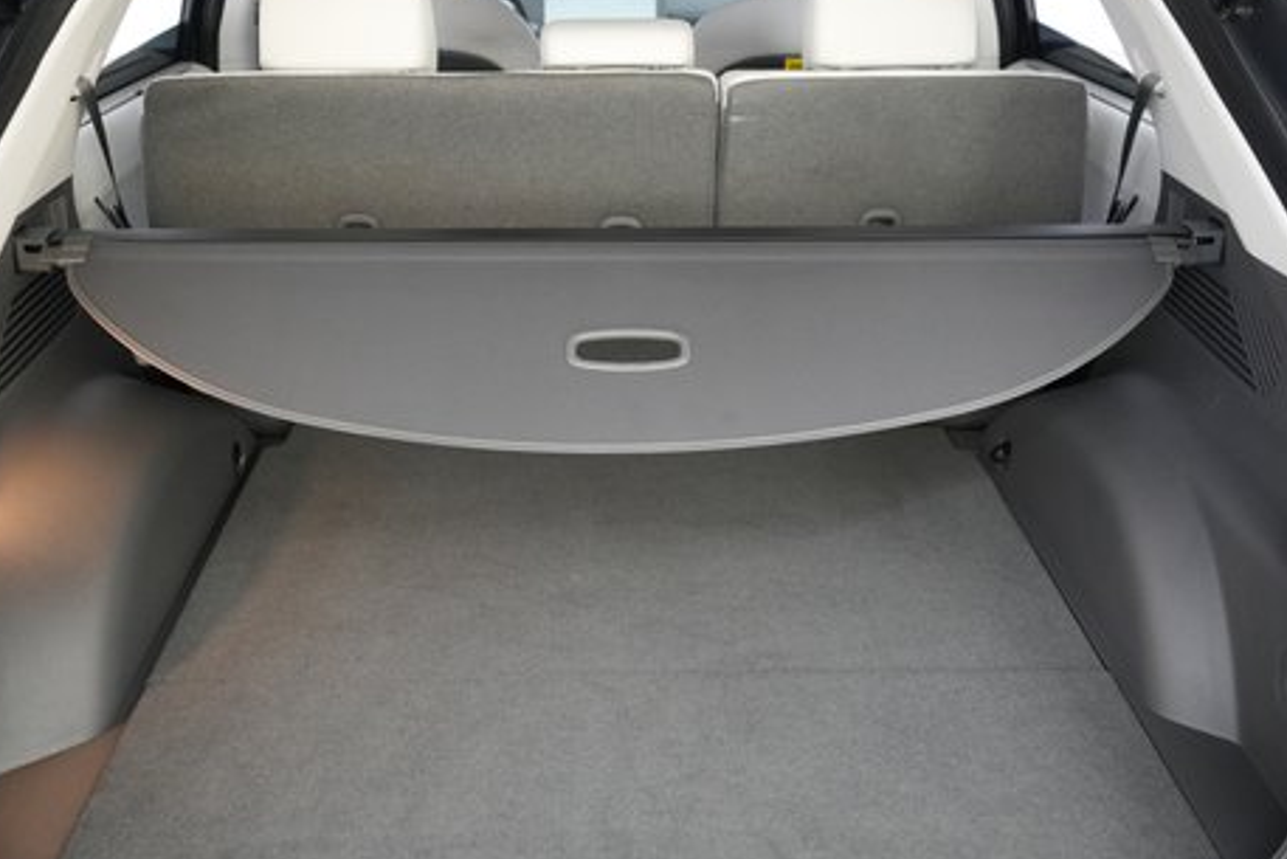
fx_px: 1252
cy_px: 468
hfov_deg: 54.4
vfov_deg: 37.8
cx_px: 634
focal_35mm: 35
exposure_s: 1/160
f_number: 2.8
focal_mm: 25
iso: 5000
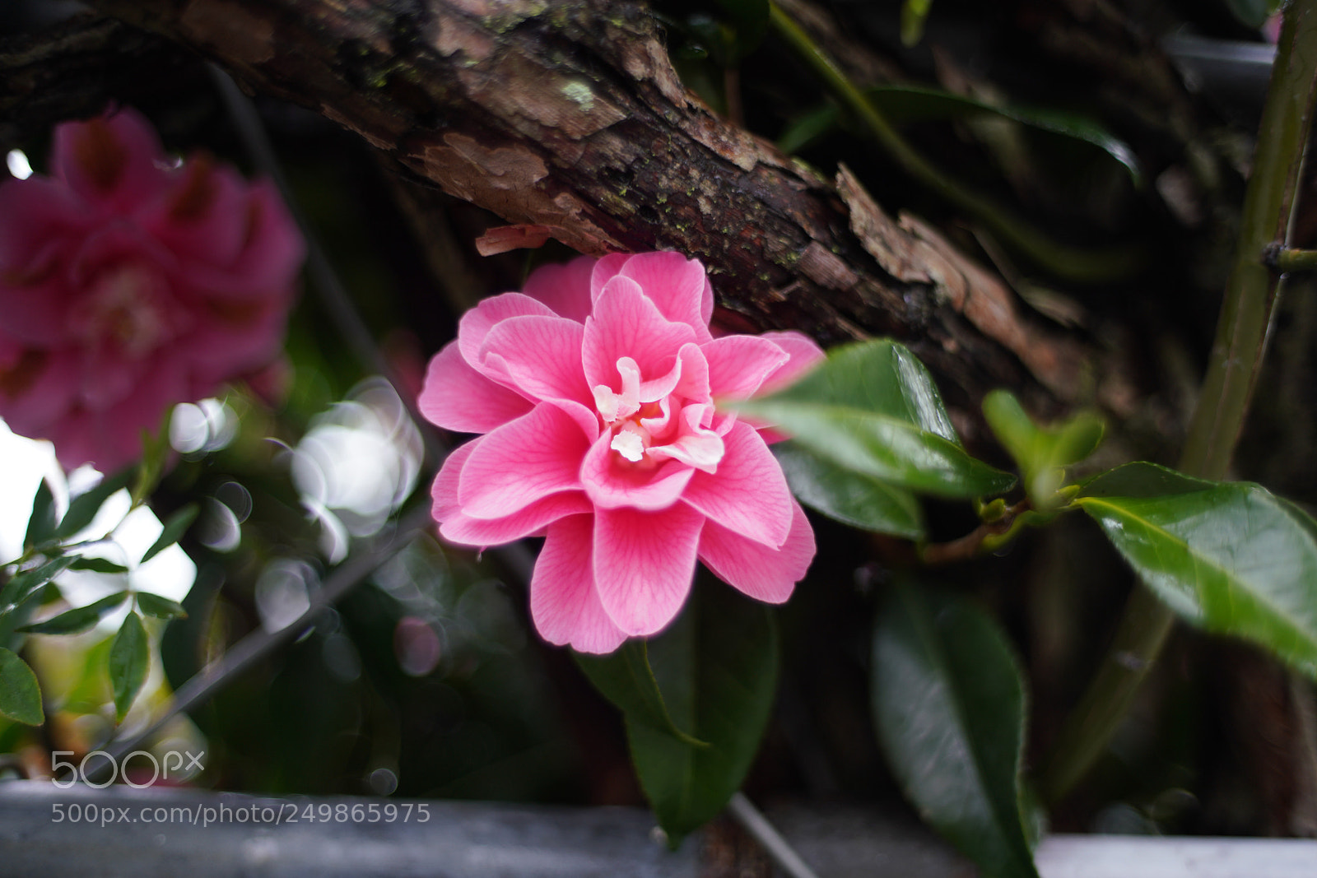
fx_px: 1280
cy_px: 439
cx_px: 658
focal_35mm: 35
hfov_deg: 54.4
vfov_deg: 37.9
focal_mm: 35
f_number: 1.4
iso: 200
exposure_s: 1/160
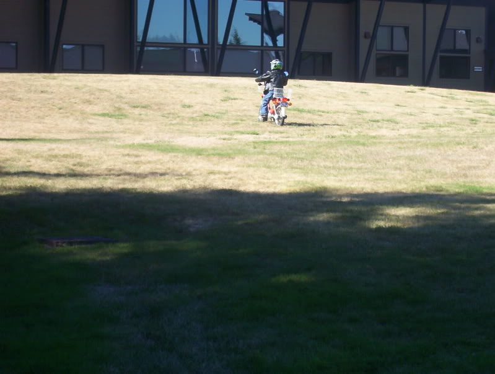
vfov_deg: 13.8
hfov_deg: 18.2
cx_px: 248
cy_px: 187
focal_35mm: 108
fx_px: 1548
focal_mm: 16.61
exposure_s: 1/334
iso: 100
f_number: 4.72
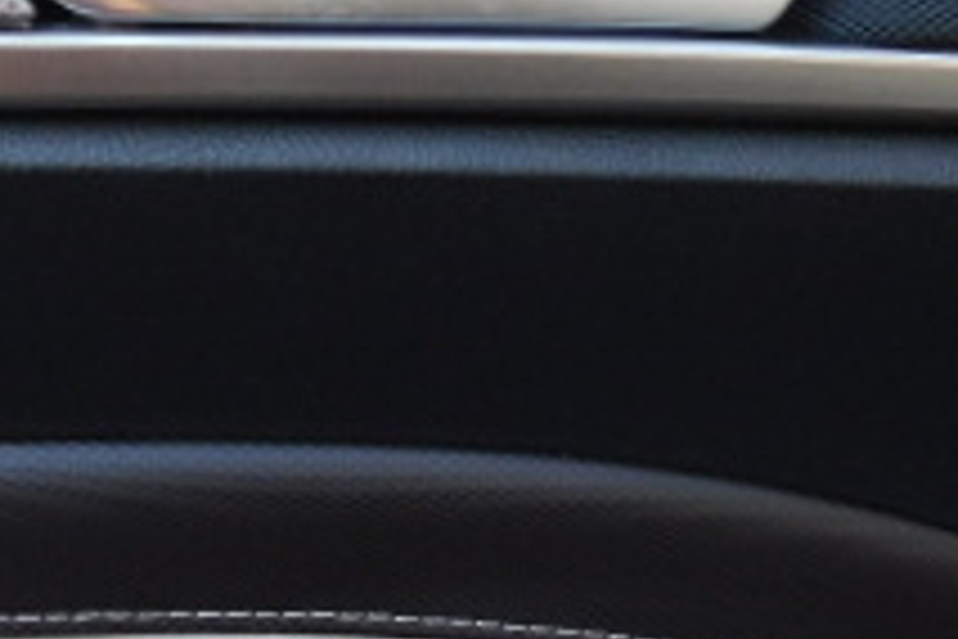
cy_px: 706
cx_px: 427
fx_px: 1916
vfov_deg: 18.2
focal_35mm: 72
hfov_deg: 28.1
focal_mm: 4
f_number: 3
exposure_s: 1/50
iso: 125
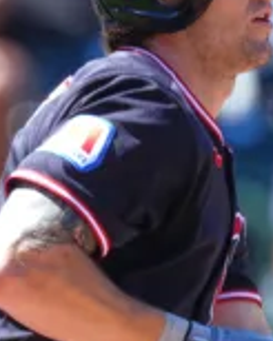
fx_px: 27802
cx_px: 16
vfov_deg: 0.7
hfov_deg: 0.6
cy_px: 131
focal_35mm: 2750
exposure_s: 1/800
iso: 200
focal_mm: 600
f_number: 4
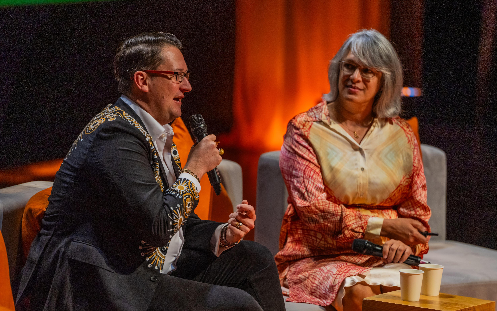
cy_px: 172
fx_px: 3464
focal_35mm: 256
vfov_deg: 5.1
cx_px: 265
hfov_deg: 8.2
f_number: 2.8
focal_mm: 200
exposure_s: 1/200
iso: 1000
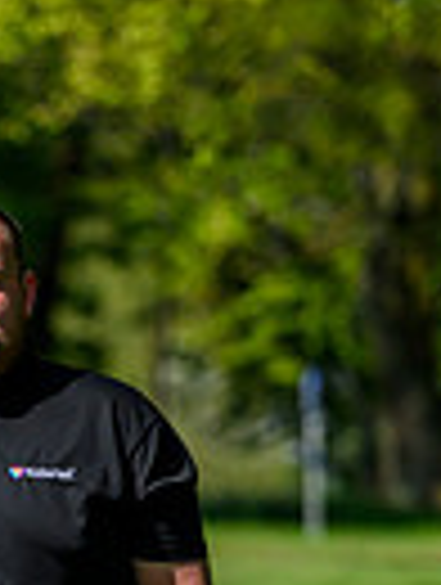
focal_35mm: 685
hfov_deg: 2.2
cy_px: 722
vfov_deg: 2.9
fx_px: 11598
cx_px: -634
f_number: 4
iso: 500
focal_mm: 160
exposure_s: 1/4000
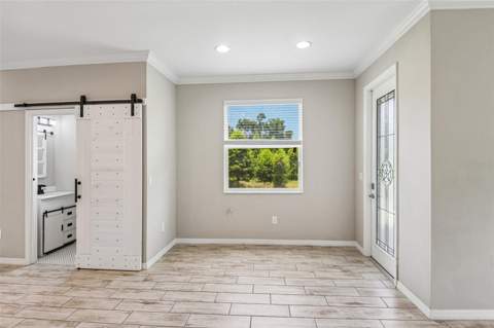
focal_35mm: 17
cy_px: 164
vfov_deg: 70.3
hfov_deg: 93.3
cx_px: 247
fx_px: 233
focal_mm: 17
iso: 400
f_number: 8
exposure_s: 1/60
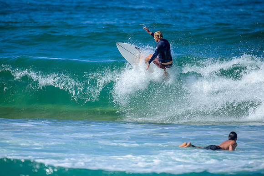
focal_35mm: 800
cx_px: 132
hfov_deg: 2.6
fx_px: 5868
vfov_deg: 1.7
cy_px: 88
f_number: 6.3
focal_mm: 800
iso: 400
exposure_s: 1/2500
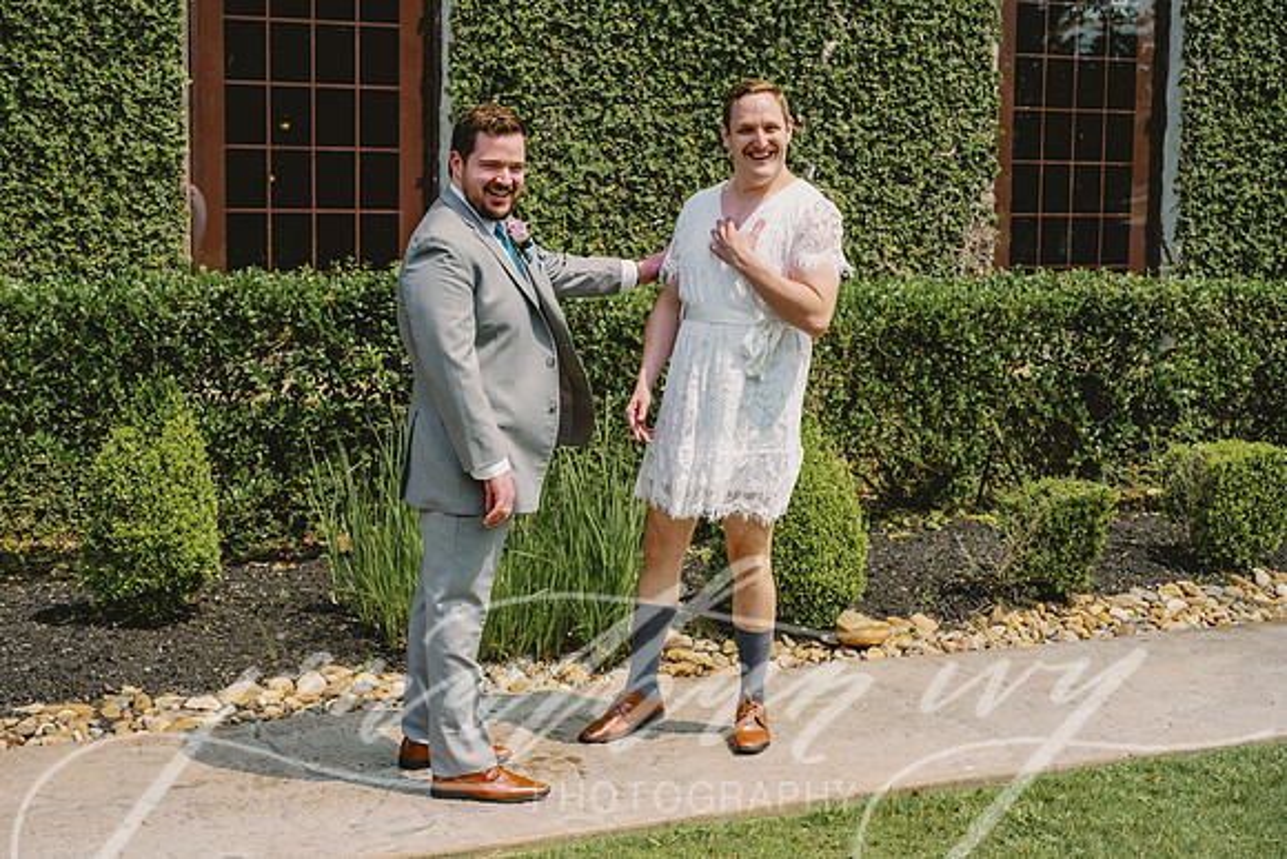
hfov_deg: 38.2
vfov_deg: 26.0
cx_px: 644
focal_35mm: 52
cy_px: 430
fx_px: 1859
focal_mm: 52
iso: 400
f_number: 4
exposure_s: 1/4000
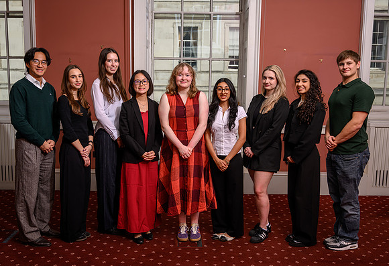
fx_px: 411
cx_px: 184
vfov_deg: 35.9
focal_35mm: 38
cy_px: 133
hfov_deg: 50.6
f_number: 4.5
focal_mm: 36
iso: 50
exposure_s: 1/200
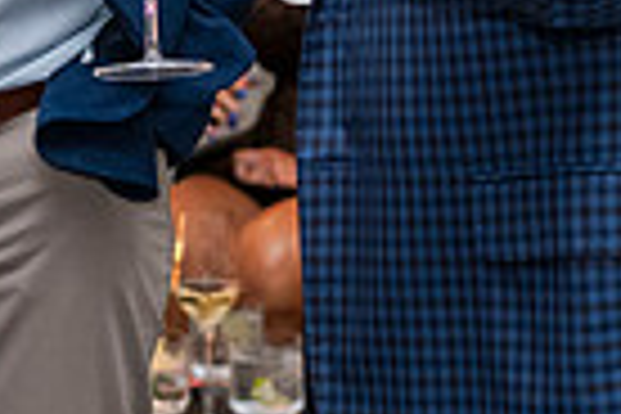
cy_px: -452
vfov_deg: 5.2
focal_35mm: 258
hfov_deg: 7.9
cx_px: 8
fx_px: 4450
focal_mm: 58
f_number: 4
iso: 1250
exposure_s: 1/125
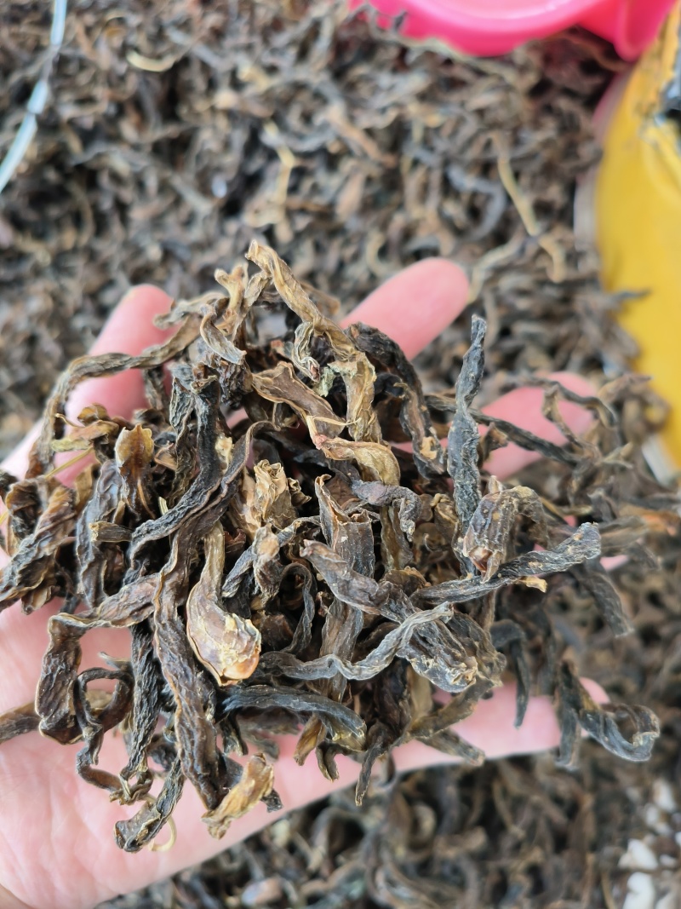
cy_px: 454
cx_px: 340
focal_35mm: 24
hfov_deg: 56.8
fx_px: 630
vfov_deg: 71.6
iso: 160
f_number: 1.8
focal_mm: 5.42
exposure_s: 1/50
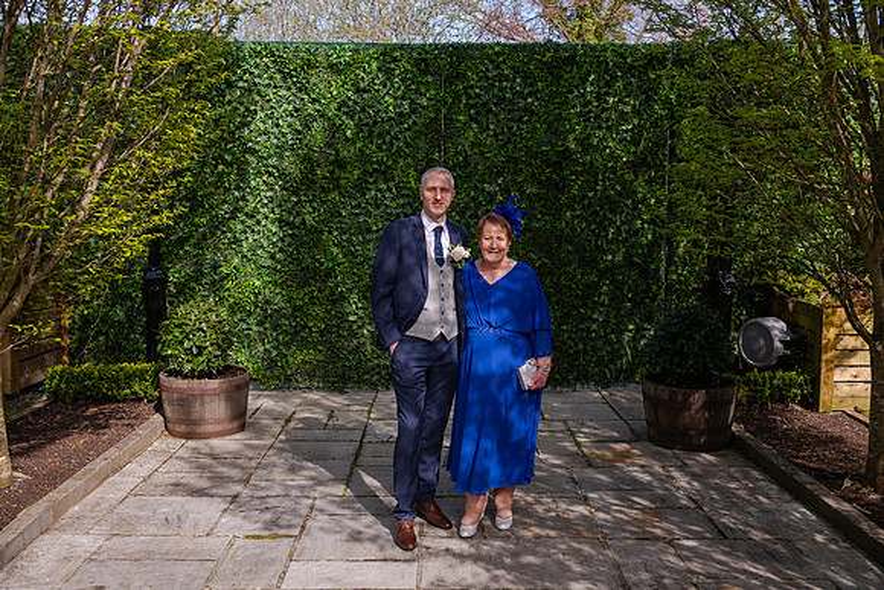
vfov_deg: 37.9
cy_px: 295
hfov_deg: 54.4
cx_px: 442
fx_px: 860
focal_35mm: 35
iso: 100
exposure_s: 1/250
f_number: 5
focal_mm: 35
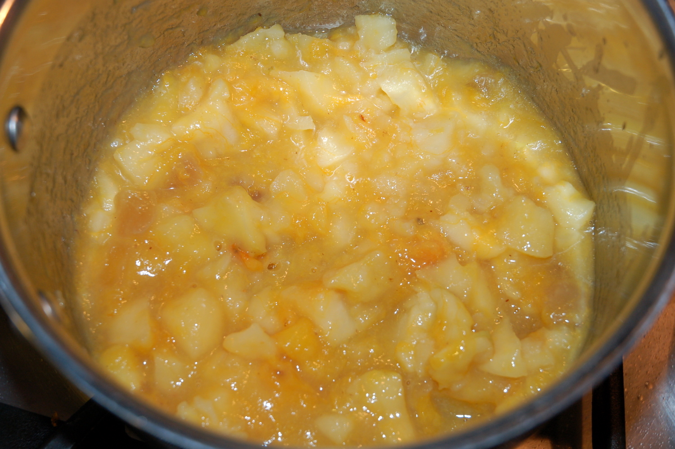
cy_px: 224
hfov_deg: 30.5
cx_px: 338
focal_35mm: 66
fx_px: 1237
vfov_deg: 20.6
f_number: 4.5
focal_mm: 44
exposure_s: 1/60
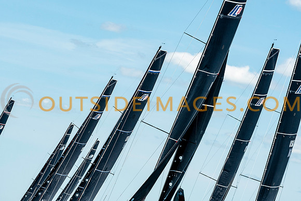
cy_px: 100
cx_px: 150
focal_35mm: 218
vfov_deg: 6.3
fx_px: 1819
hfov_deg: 9.5
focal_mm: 145
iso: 320
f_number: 5.6
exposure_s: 1/2000
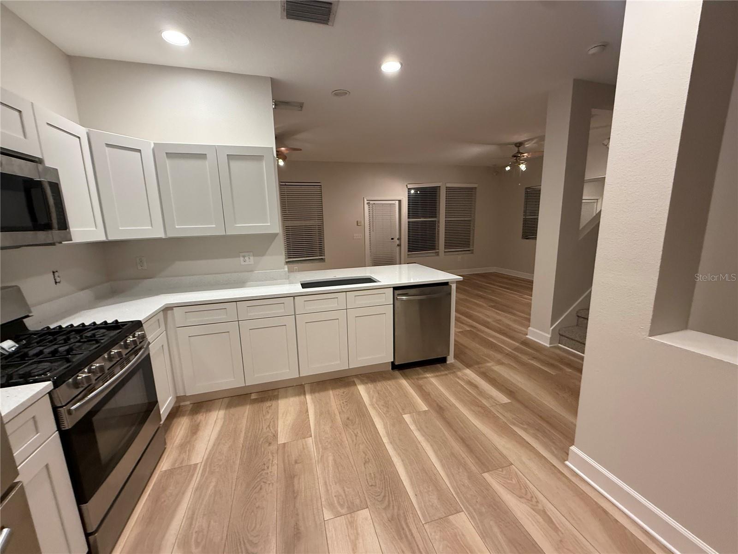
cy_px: 277
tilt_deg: -10.4
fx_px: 298
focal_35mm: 14
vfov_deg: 85.7
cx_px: 369
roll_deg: +0.9
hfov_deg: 102.1
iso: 320
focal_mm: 2.22
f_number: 2.2
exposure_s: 1/60
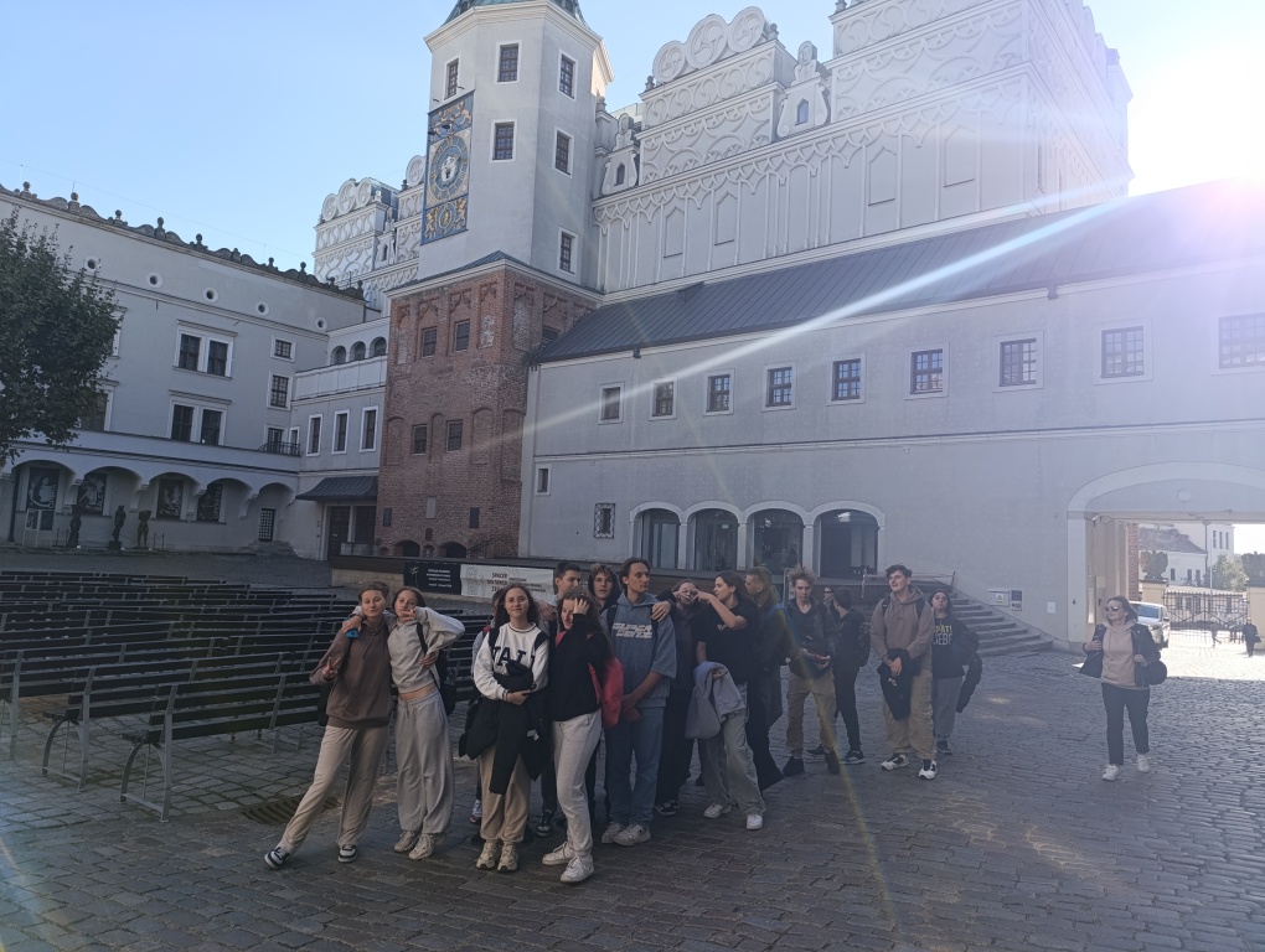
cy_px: 476
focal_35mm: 23
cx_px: 632
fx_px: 842
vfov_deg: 59.0
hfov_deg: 73.8
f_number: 1.6
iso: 50
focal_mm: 6.14
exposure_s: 1/307
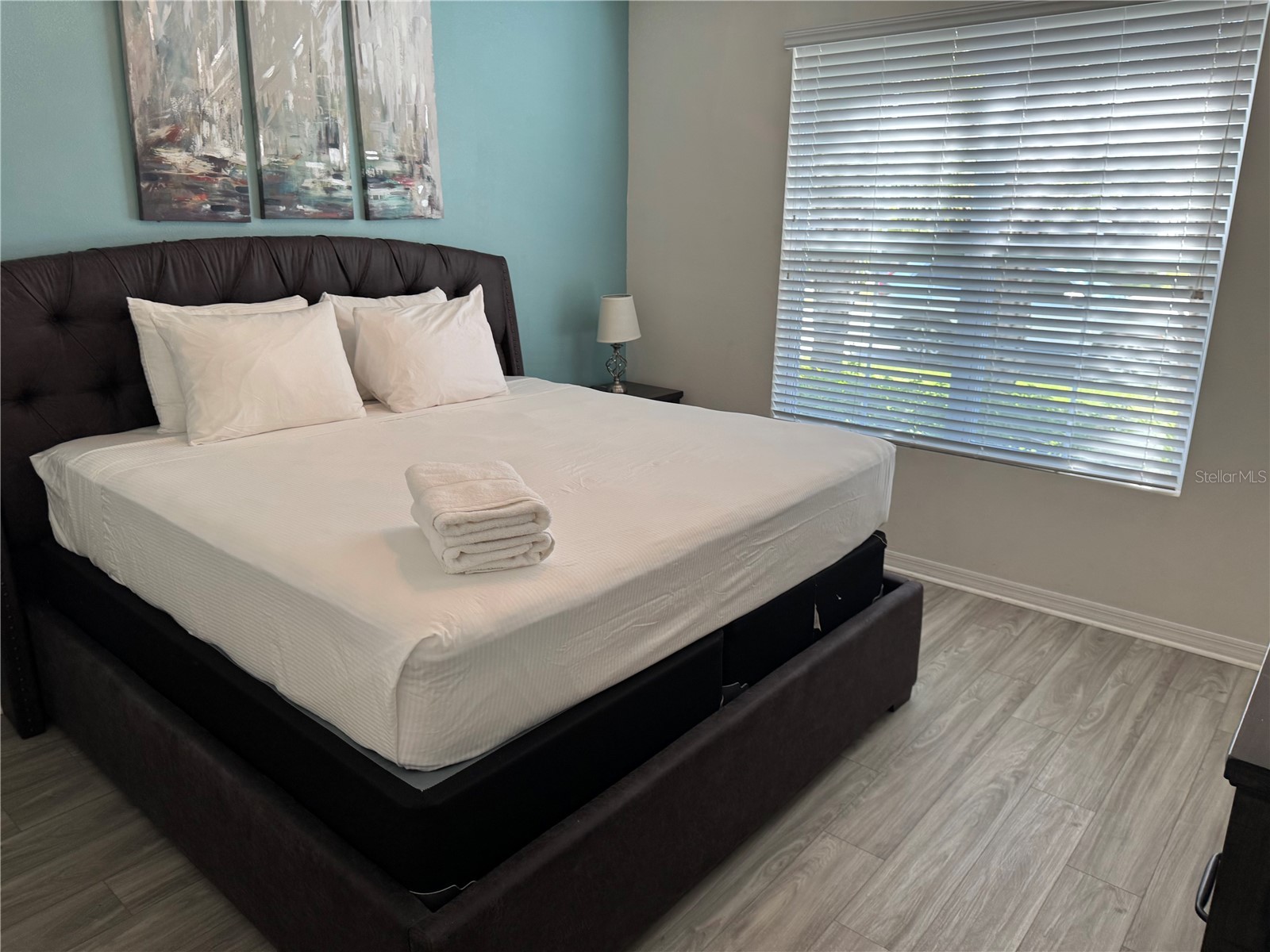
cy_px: 476
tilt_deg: -18.4
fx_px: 881
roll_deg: -1.3
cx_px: 635
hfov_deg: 71.6
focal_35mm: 24
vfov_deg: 56.8
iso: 125
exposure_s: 1/120
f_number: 1.78
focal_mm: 6.76
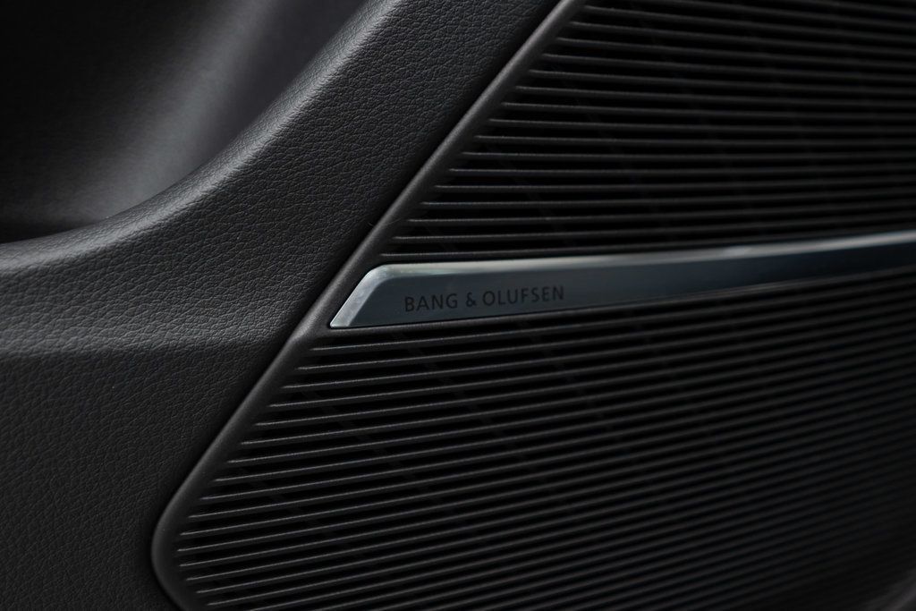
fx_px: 1069
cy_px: 306
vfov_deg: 31.9
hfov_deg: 46.4
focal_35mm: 42
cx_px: 458
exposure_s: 1/50
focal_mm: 28
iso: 640
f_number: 3.2
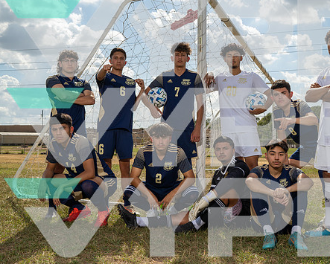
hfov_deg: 42.7
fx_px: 420
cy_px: 128
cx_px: 196
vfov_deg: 34.9
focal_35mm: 43
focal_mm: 35
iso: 50
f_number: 8
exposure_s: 1/250
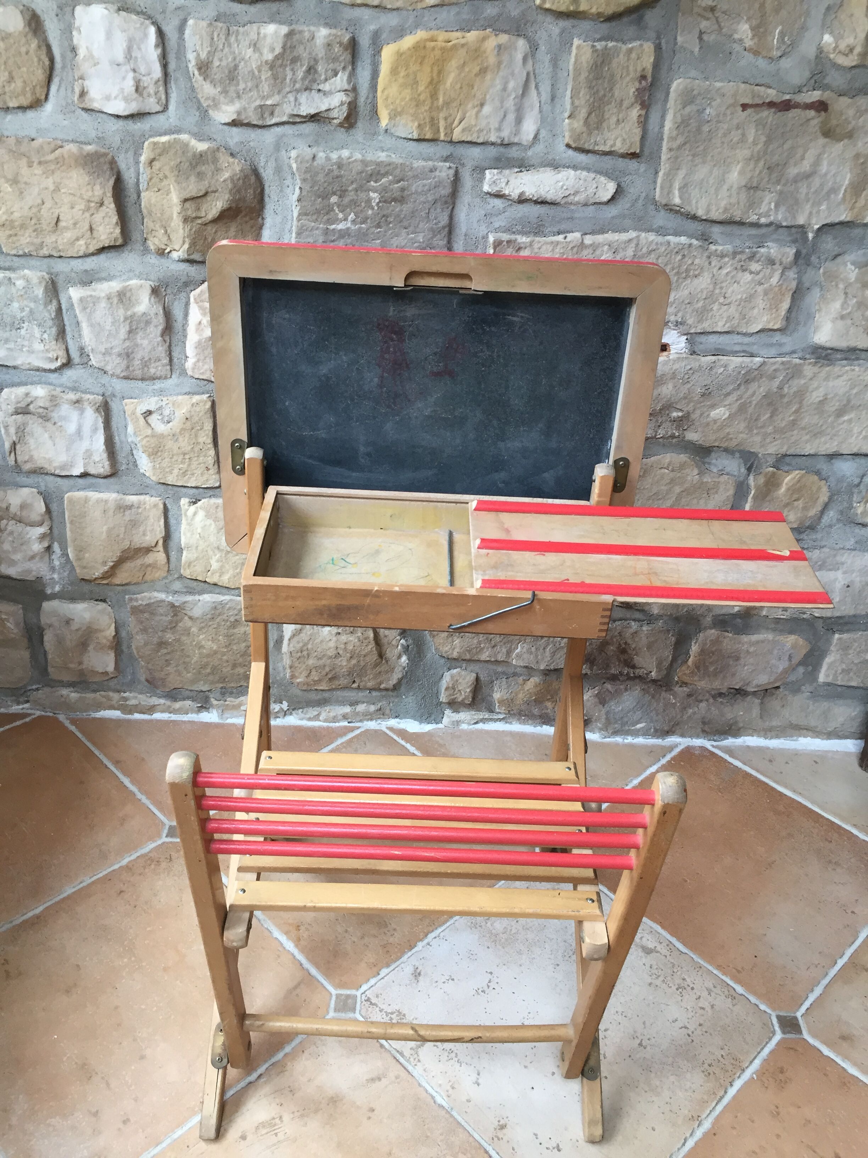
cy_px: 579
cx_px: 434
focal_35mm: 29
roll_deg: -2.2
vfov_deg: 61.7
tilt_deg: -31.1
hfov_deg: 48.2
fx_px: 970
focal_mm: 4.15
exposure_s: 1/33
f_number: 2.2
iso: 80
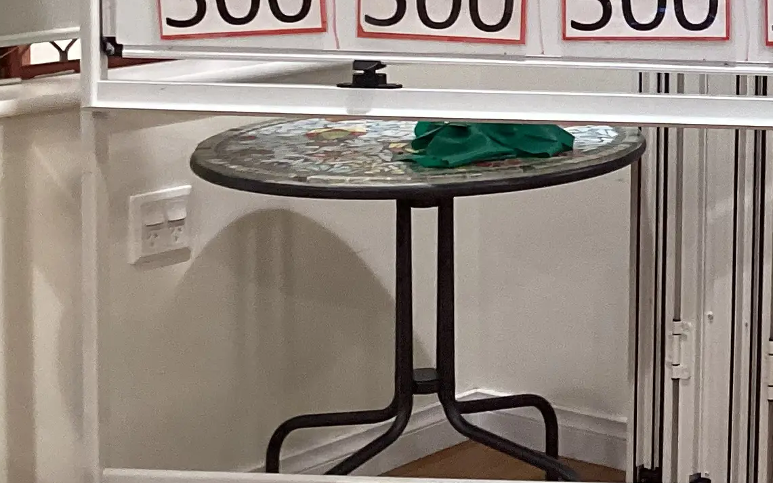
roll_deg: -1.4
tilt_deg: -7.3
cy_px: -39
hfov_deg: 19.7
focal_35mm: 94
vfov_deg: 13.6
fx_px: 1980
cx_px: 1089
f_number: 2.4
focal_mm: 3.3
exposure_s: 1/60
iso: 160
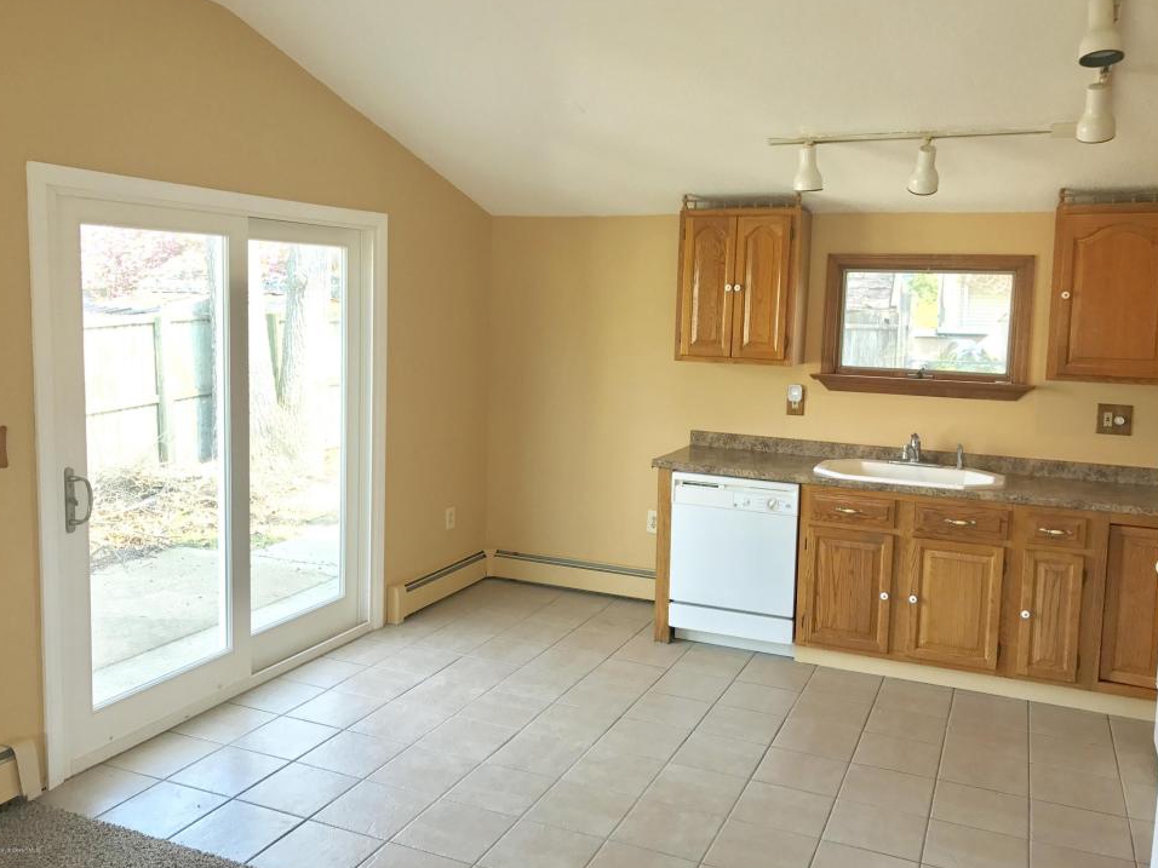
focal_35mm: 30
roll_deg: -1.6
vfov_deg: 46.8
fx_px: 1004
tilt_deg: -7.4
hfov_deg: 60.0
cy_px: 414
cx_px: 589
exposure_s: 1/40
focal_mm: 3.99
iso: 25
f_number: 1.8
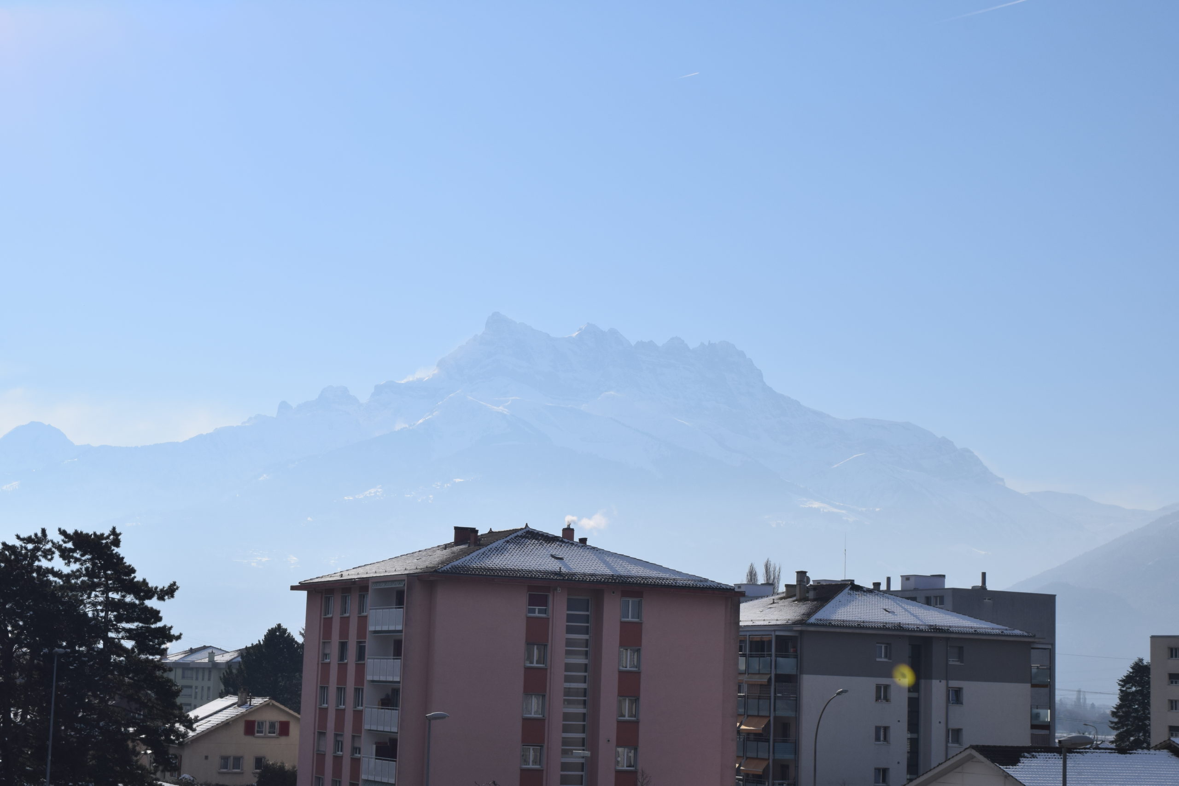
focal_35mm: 69
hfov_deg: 29.2
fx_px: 2260
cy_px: 393
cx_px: 590
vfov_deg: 19.7
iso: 200
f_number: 13
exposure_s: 1/640
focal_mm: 46
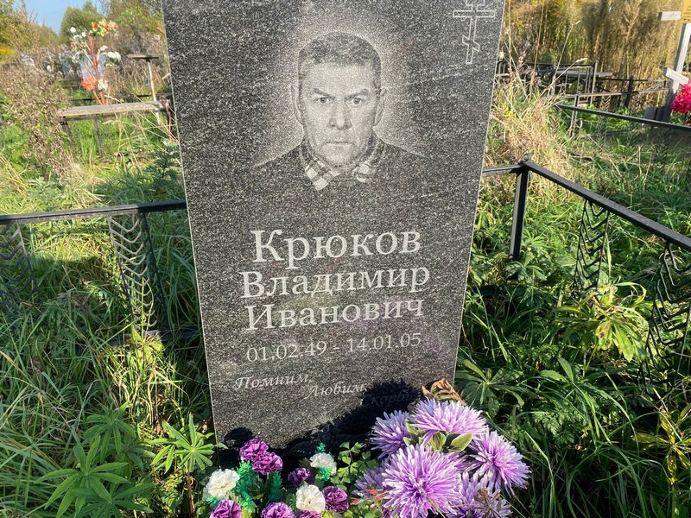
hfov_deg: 67.3
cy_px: 259
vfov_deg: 53.1
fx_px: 519
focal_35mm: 26
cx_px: 346
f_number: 1.8
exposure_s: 1/788
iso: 32
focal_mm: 4.25
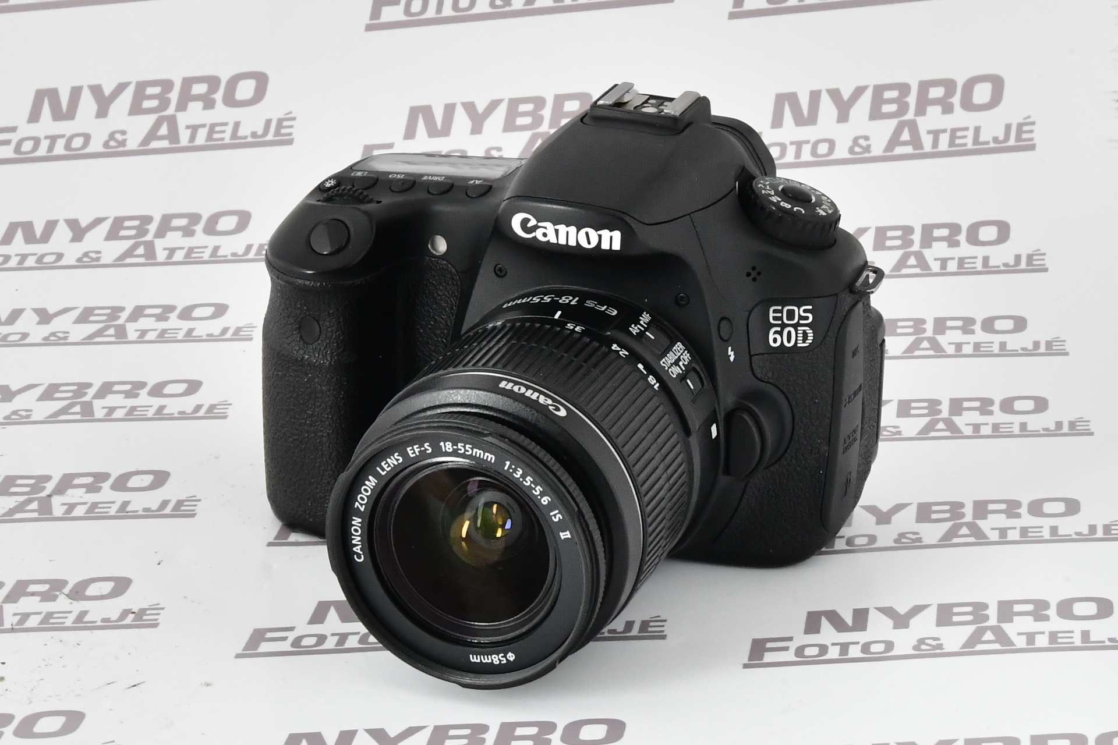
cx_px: 559
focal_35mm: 48
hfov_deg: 41.1
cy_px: 372
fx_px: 1491
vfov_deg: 28.1
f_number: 20
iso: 3200
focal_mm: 48
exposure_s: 1/100
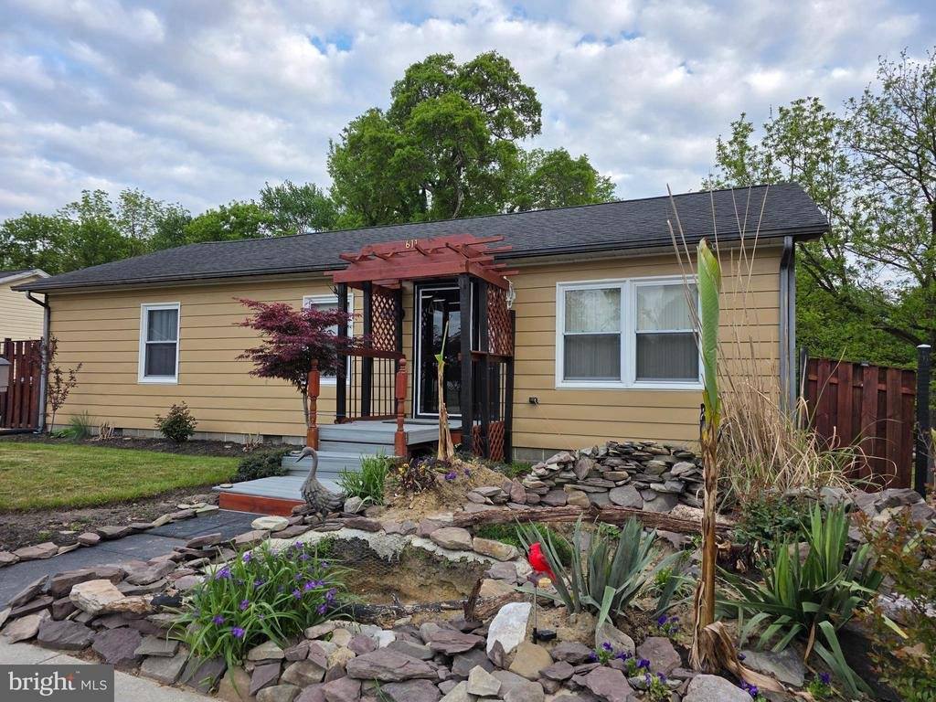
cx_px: 468
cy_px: 351
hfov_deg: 73.9
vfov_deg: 58.9
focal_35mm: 23
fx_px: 622
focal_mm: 6.3
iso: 32
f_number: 1.7
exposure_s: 1/359
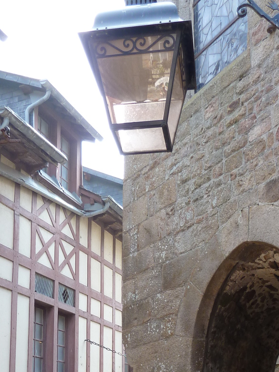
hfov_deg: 28.6
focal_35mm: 51
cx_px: 148
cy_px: 351
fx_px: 548
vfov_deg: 34.8
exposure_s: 1/80
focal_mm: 4.1
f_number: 3.3
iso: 80
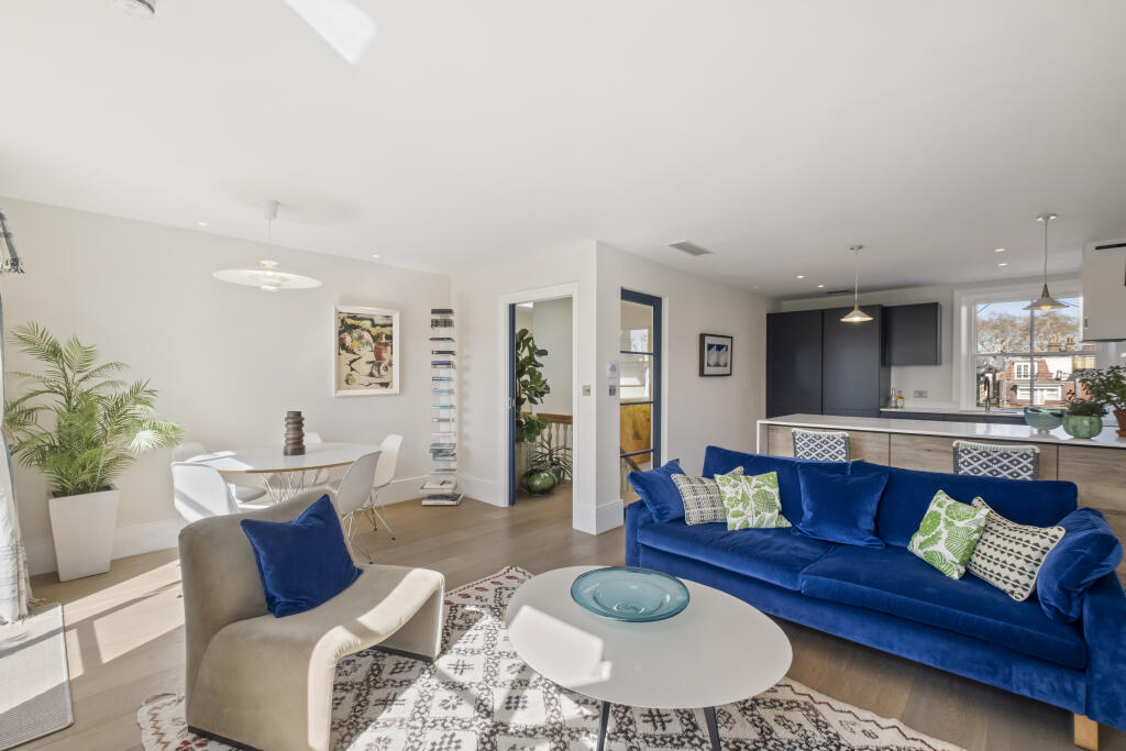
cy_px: 376
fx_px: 469
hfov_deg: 100.4
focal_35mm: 15
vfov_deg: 77.3
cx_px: 563
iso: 640
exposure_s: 1/60
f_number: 8
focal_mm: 10
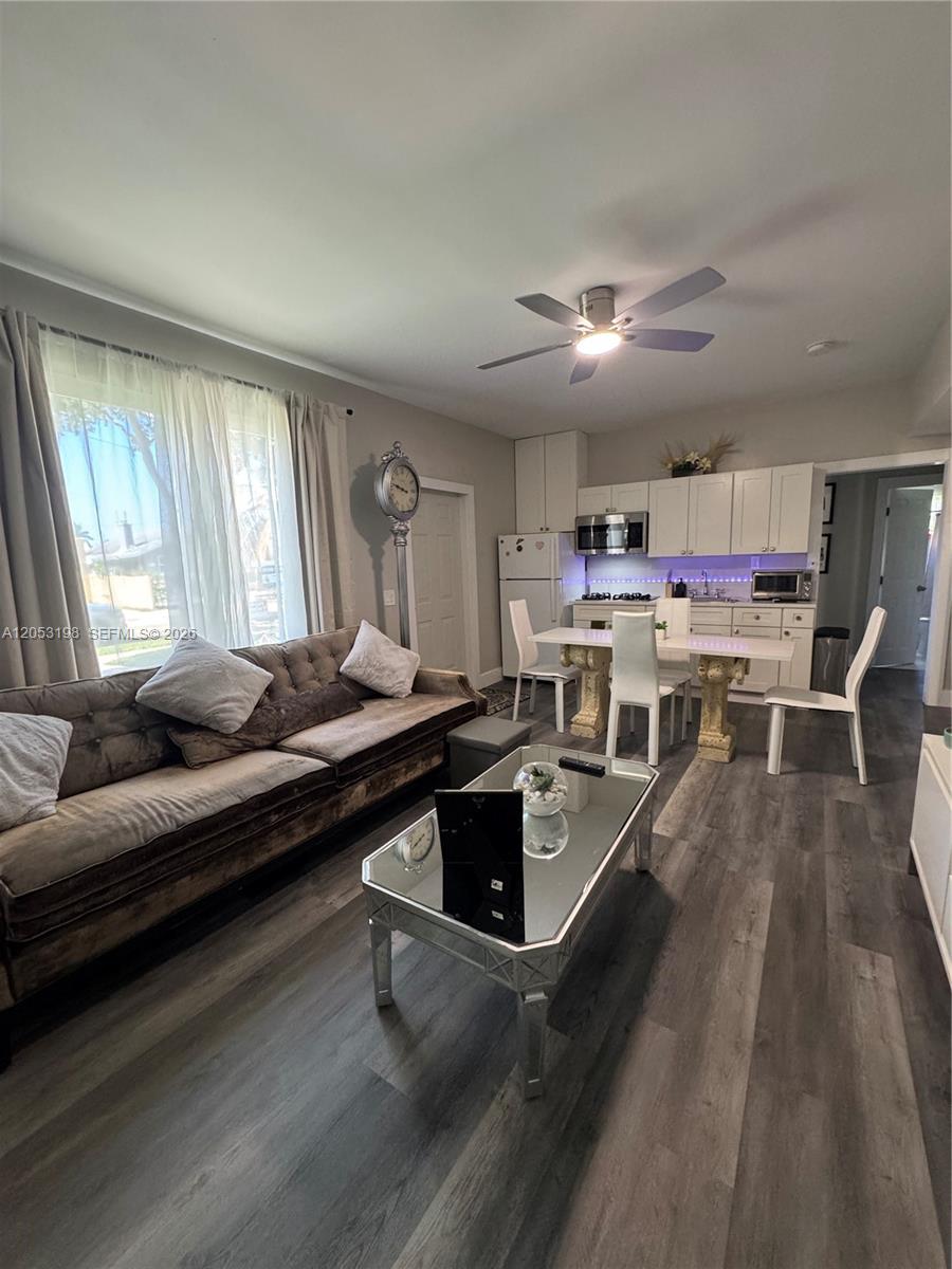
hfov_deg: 85.7
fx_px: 513
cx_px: 476
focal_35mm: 14
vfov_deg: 102.1
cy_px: 634
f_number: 2.2
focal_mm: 2.22
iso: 320
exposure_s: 1/60
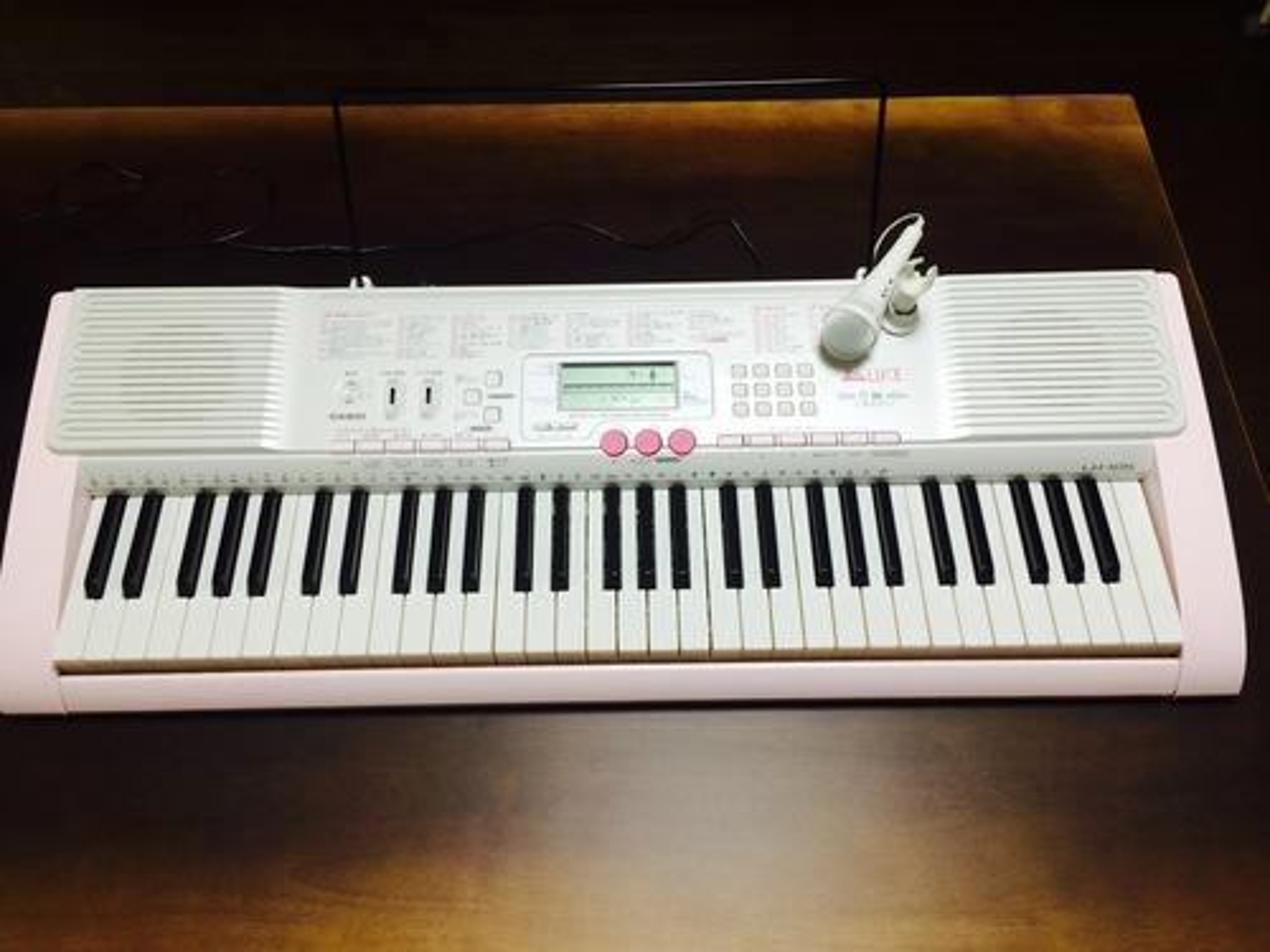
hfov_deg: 60.0
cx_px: 635
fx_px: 1101
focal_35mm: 30
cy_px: 476
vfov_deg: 46.8
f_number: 2.2
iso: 80
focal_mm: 4.12
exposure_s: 1/30
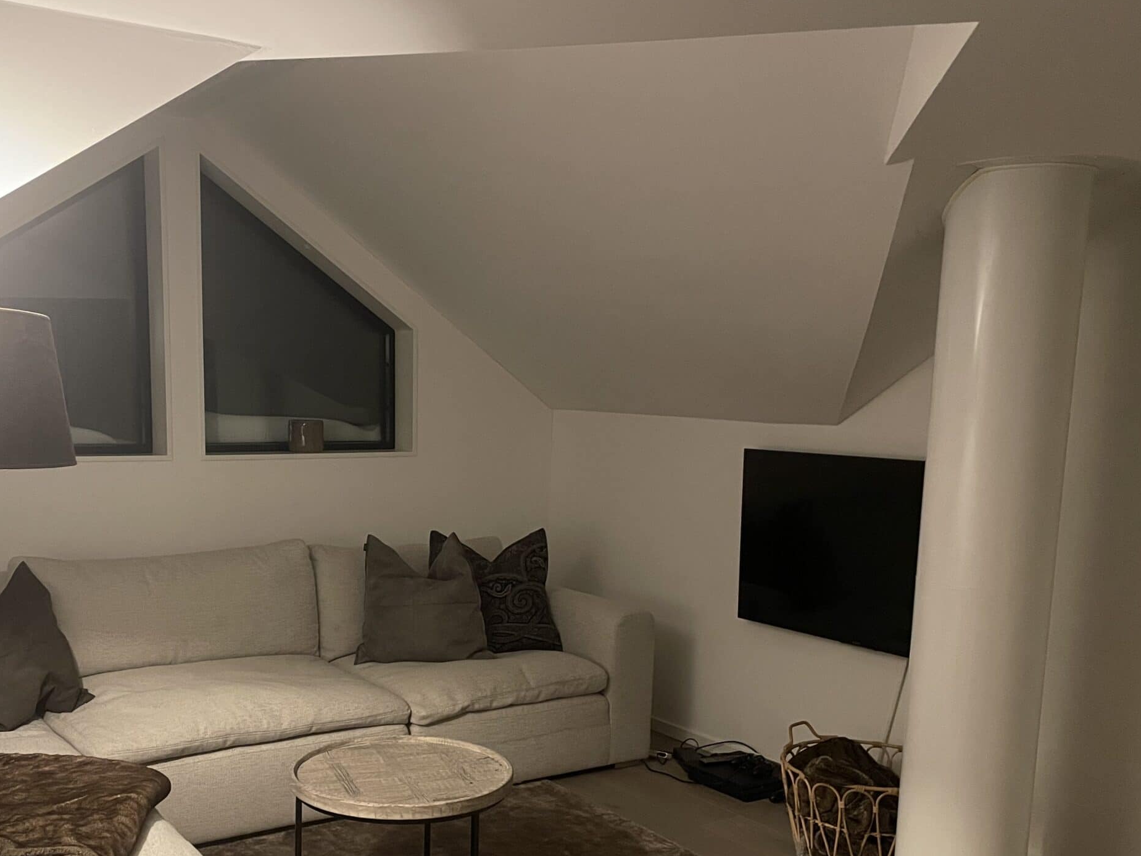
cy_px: 566
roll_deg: -0.4
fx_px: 1187
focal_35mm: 36
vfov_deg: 39.2
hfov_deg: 50.9
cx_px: 433
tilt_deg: -8.4
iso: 640
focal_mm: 4.2
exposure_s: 1/25
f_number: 1.6
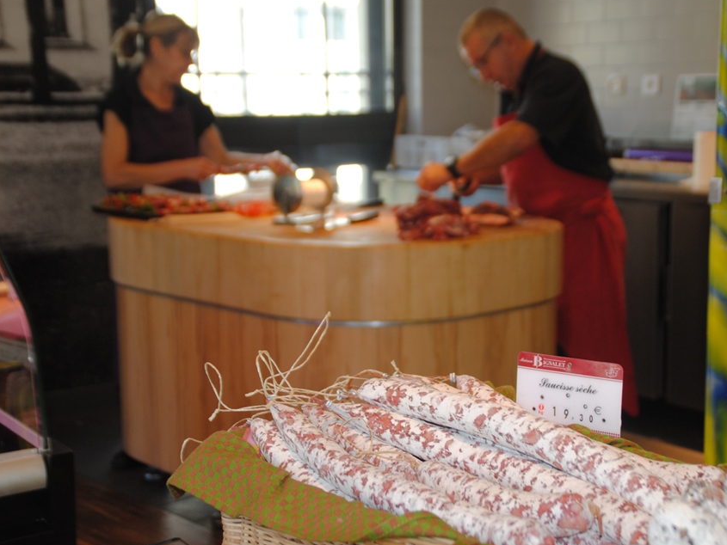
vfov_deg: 26.1
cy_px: 275
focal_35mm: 56
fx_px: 1176
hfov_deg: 34.3
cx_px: 384
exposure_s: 1/60
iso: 200
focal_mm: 32
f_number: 4.2
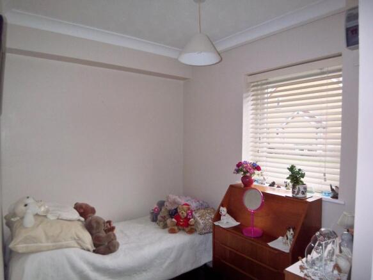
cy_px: 140
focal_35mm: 23
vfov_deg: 58.9
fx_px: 248
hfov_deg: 73.9
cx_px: 186
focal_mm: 3.8
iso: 125
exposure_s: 1/30
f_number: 2.8
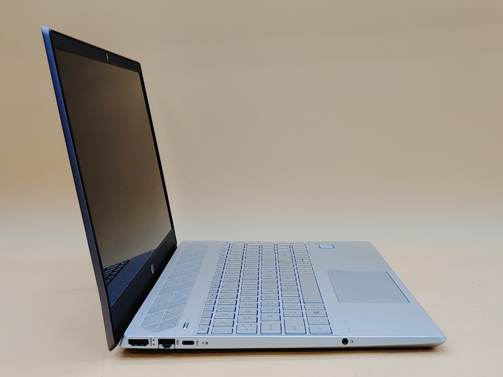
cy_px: 188
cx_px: 252
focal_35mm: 44
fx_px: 639
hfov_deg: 42.9
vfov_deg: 32.9
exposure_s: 1/139
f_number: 1.8
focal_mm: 4.36
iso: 50
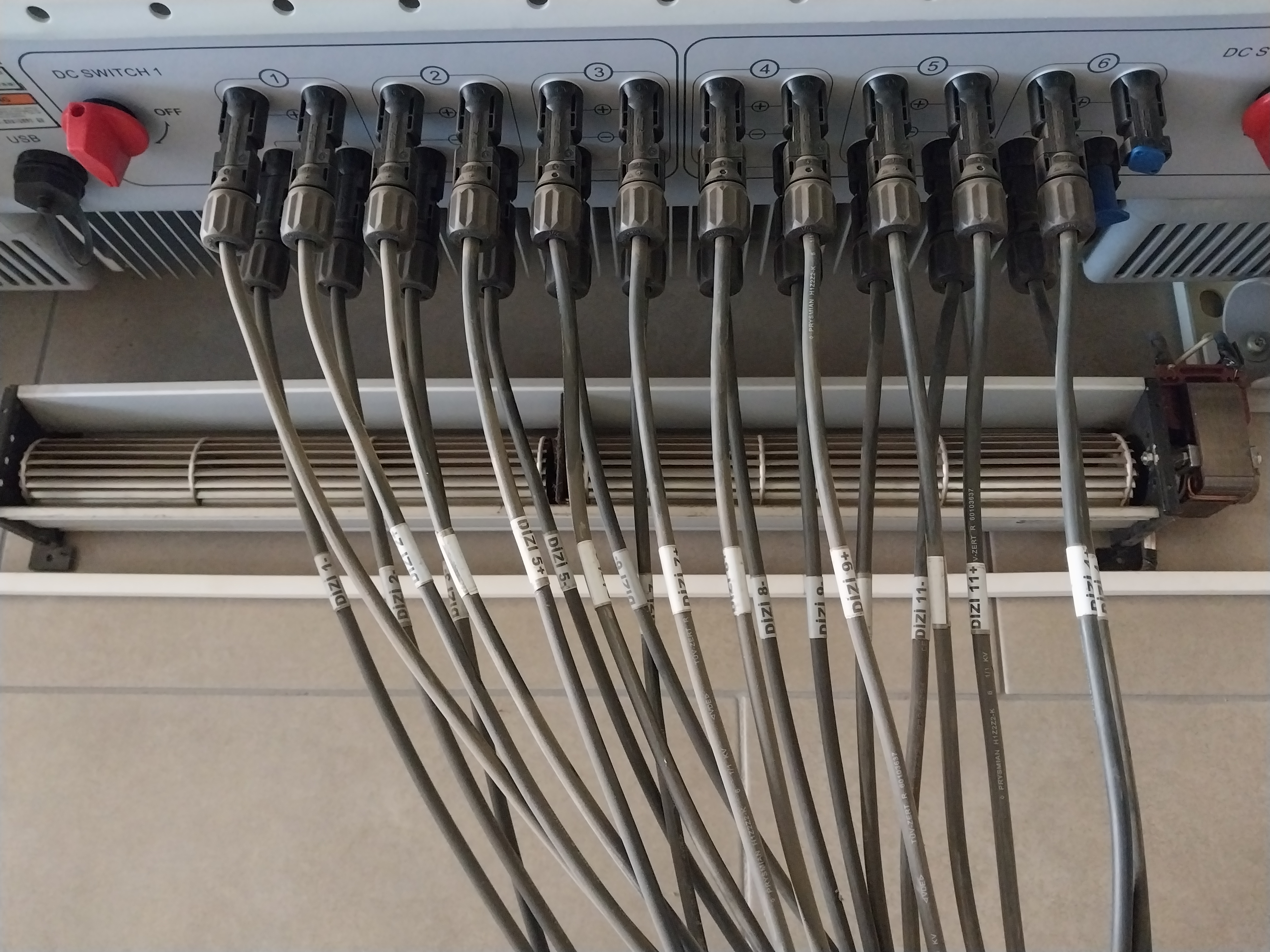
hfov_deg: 67.3
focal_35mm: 26
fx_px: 954
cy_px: 476
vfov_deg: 53.1
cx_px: 635
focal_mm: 4
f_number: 1.8
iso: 1250
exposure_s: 1/25
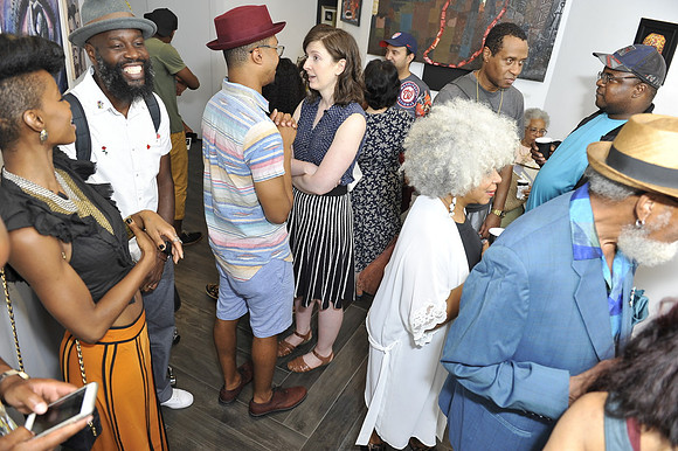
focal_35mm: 24
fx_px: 452
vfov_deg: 53.1
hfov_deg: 73.8
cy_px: 226
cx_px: 339
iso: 200
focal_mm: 24
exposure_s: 1/200
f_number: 4
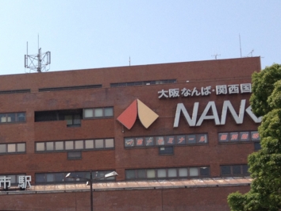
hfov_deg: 23.3
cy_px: 197
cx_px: -20
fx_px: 642
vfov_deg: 18.3
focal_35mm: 79
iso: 64
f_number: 2.4
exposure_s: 1/1453
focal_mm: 4.28
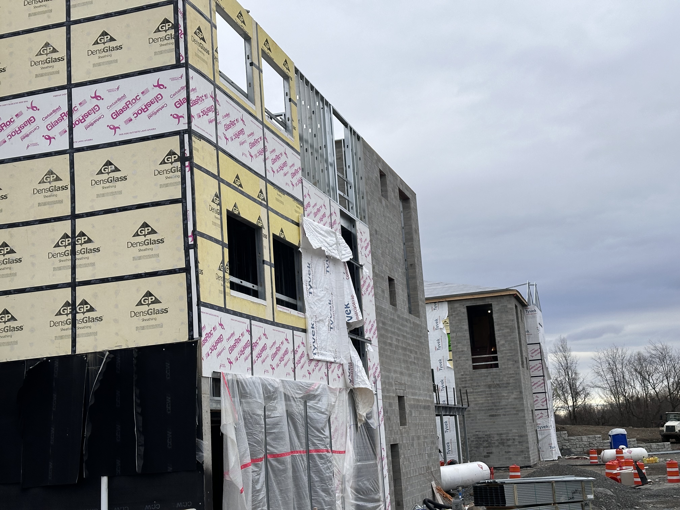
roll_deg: +4.0
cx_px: 340
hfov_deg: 39.7
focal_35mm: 48
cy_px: 255
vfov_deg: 30.3
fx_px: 943
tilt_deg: +10.5
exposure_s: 1/676
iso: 64
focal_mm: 6.86
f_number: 1.78
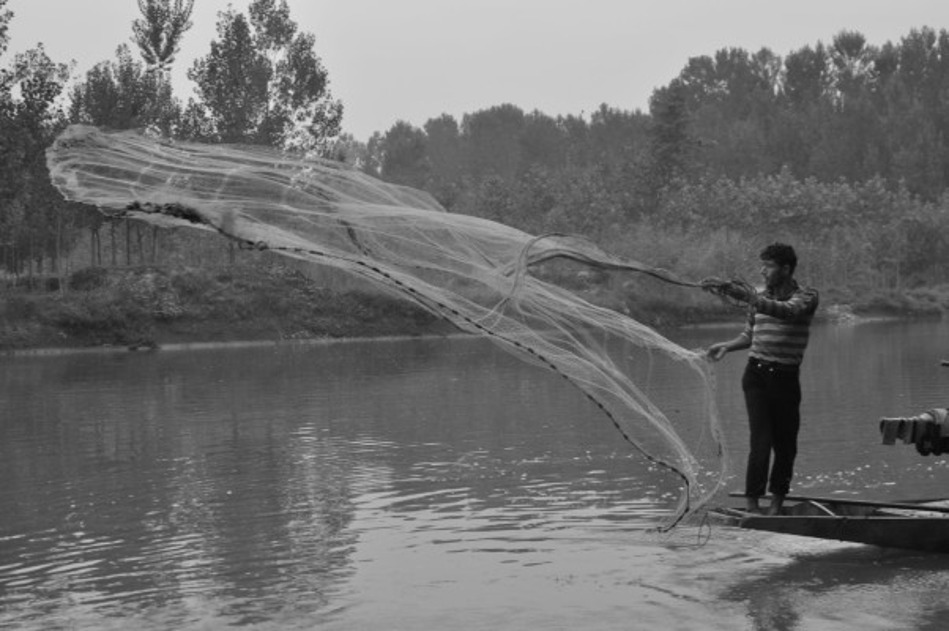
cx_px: 474
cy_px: 316
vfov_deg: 21.5
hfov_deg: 31.9
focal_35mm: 63
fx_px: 1659
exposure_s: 1/250
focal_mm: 42
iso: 200
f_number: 8
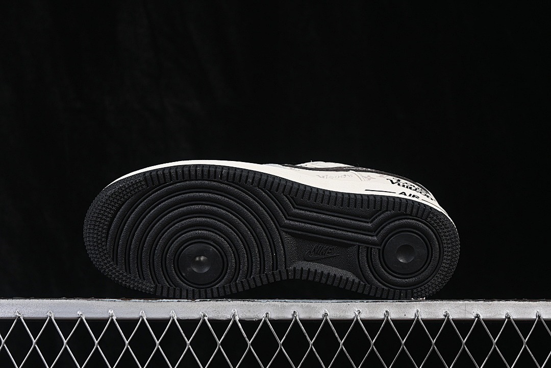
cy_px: 184
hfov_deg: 27.0
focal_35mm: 75
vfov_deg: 18.2
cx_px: 276
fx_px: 1148
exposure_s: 1/60
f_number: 6.3
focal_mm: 50
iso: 160
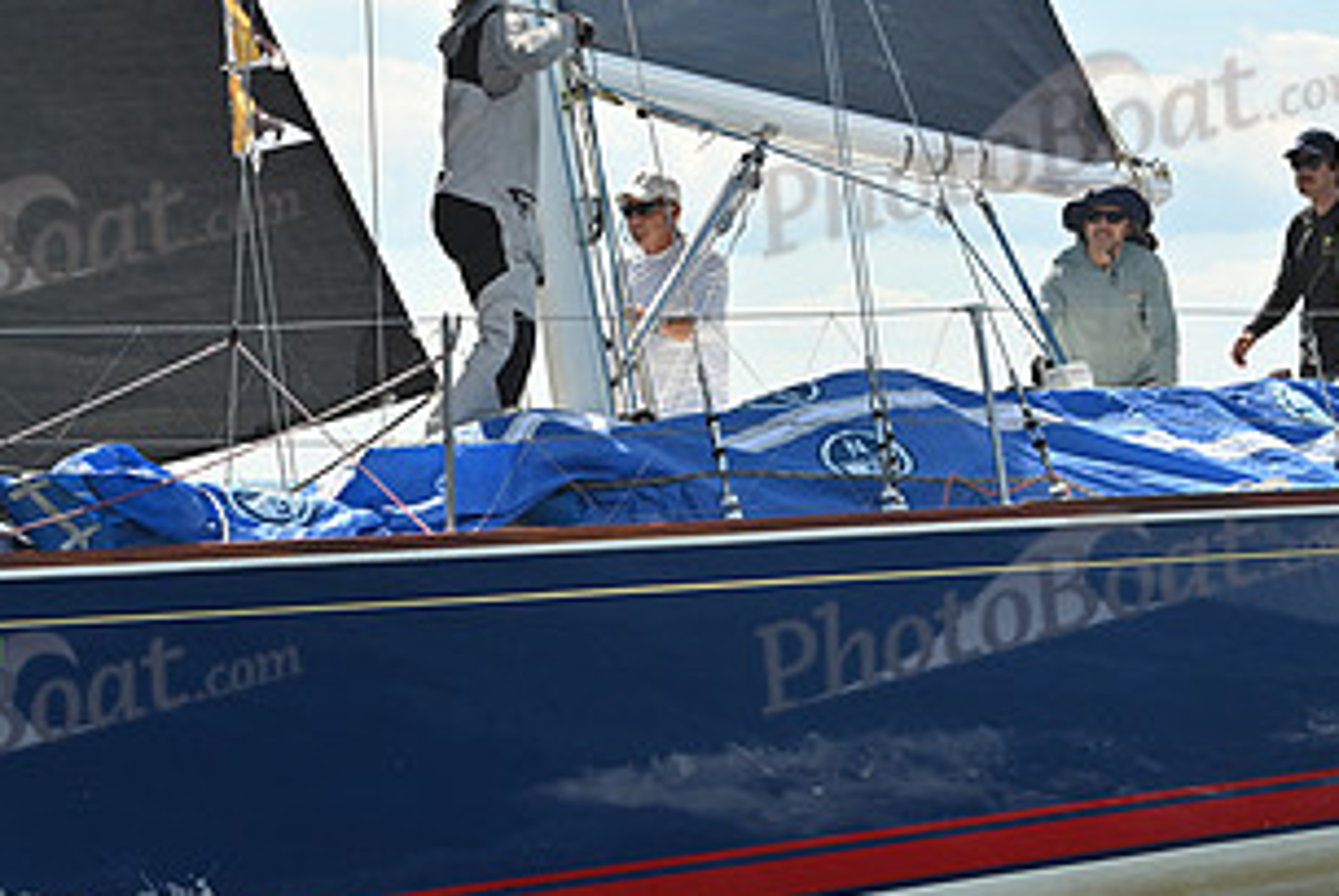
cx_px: 531
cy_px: 433
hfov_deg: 15.4
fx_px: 4951
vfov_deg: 10.3
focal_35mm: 133
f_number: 7.1
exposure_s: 1/1250
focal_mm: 70
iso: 250
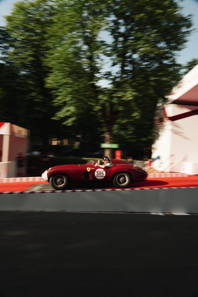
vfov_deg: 73.8
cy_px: 148
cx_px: 99
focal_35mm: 24
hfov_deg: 53.1
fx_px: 198
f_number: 11
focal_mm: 24
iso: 100
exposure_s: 1/40
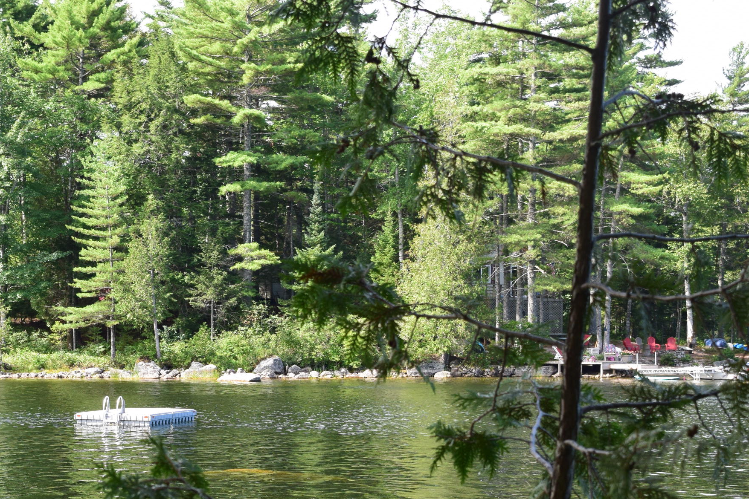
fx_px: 1706
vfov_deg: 16.5
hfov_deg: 24.6
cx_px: 236
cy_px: 397
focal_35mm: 82
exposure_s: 1/250
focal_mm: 32
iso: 400
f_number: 10
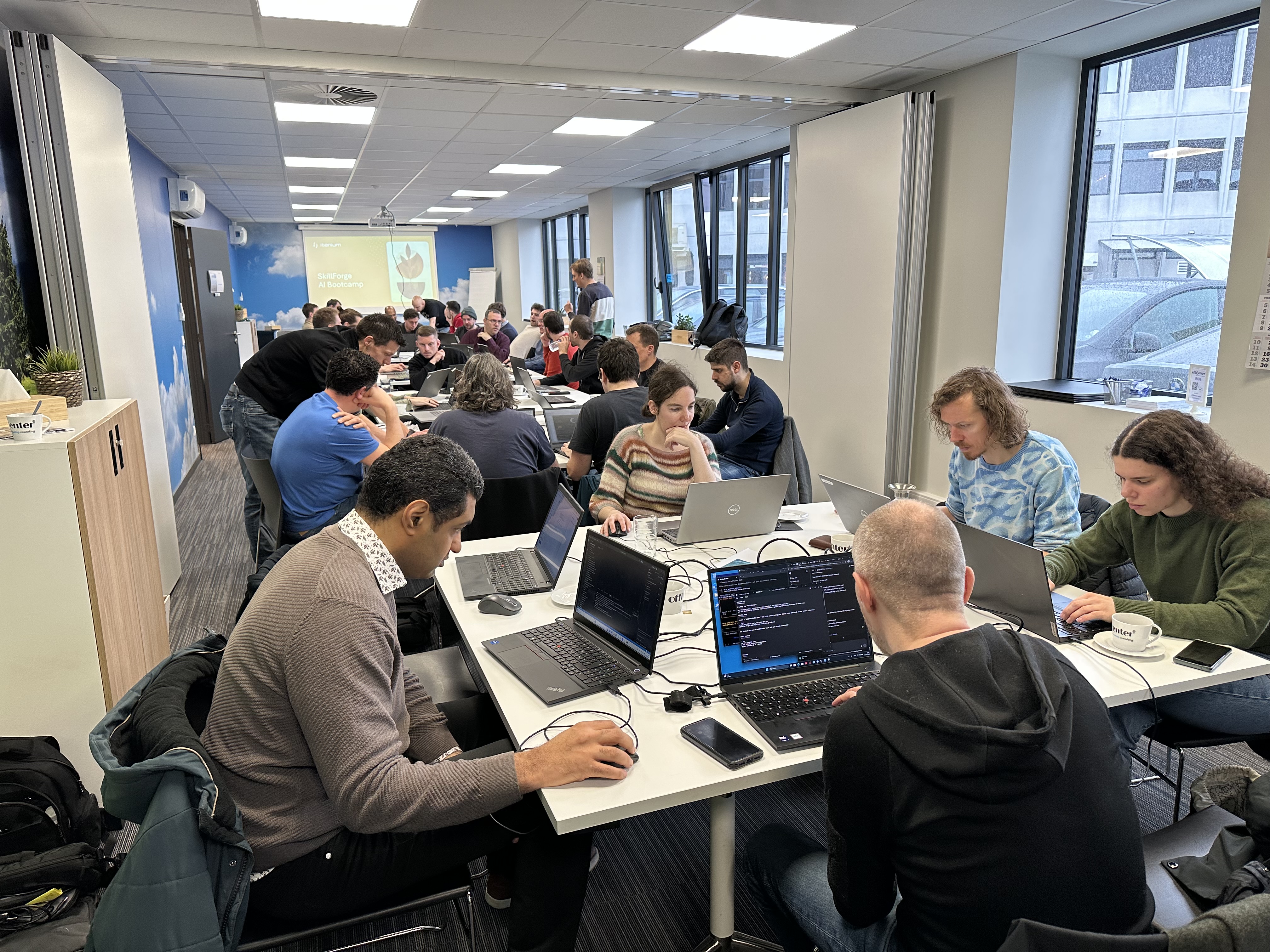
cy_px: 476
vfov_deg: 56.8
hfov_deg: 71.6
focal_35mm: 24
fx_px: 881
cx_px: 635
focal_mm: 6.86
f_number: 1.78
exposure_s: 1/120
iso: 160
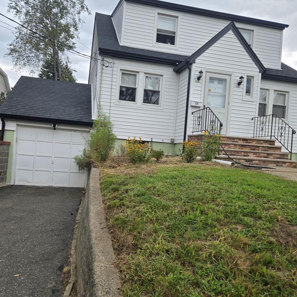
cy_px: 145
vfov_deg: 57.3
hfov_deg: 57.2
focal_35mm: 28
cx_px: 138
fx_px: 272
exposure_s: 1/752
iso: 25
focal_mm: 5.4
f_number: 1.8
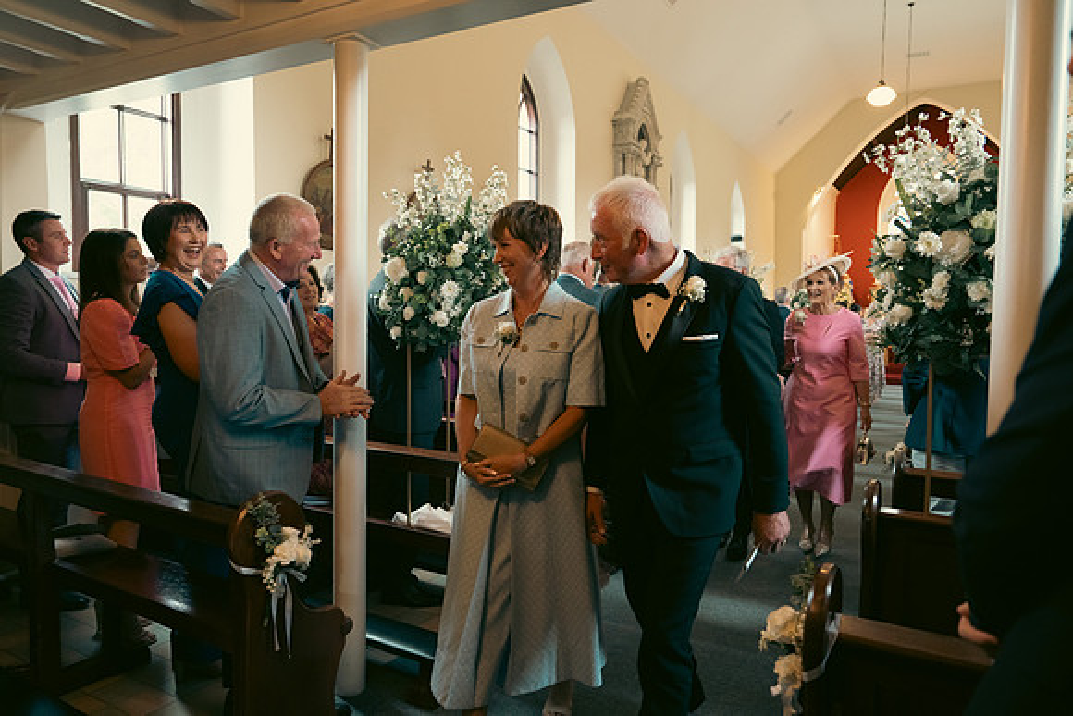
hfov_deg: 73.7
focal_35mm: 24
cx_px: 536
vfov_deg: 53.2
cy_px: 358
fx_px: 715
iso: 4000
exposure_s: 1/200
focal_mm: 24
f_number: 3.5
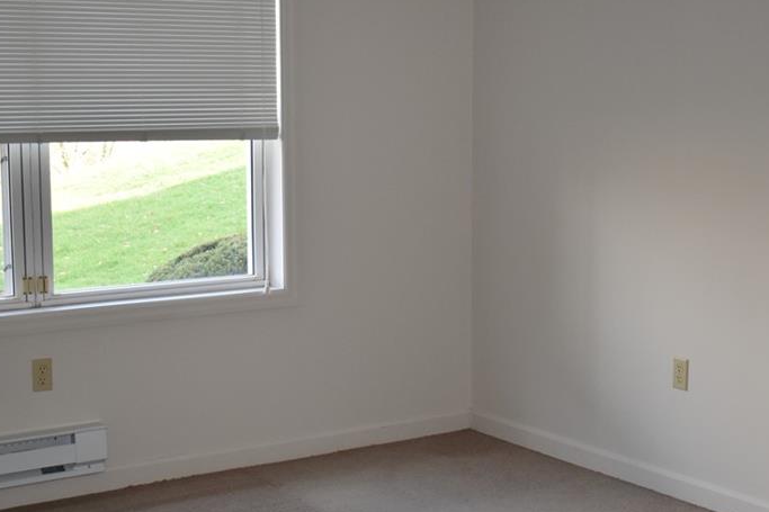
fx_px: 1345
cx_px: 459
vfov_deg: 21.5
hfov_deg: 31.8
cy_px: 288
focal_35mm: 63
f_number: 5
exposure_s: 1/200
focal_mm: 28
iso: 800
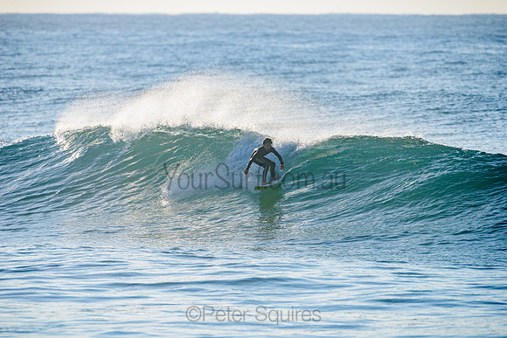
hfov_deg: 4.1
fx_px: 7043
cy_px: 169
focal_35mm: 500
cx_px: 254
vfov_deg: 2.8
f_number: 5.6
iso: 160
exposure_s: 1/2000
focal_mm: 500
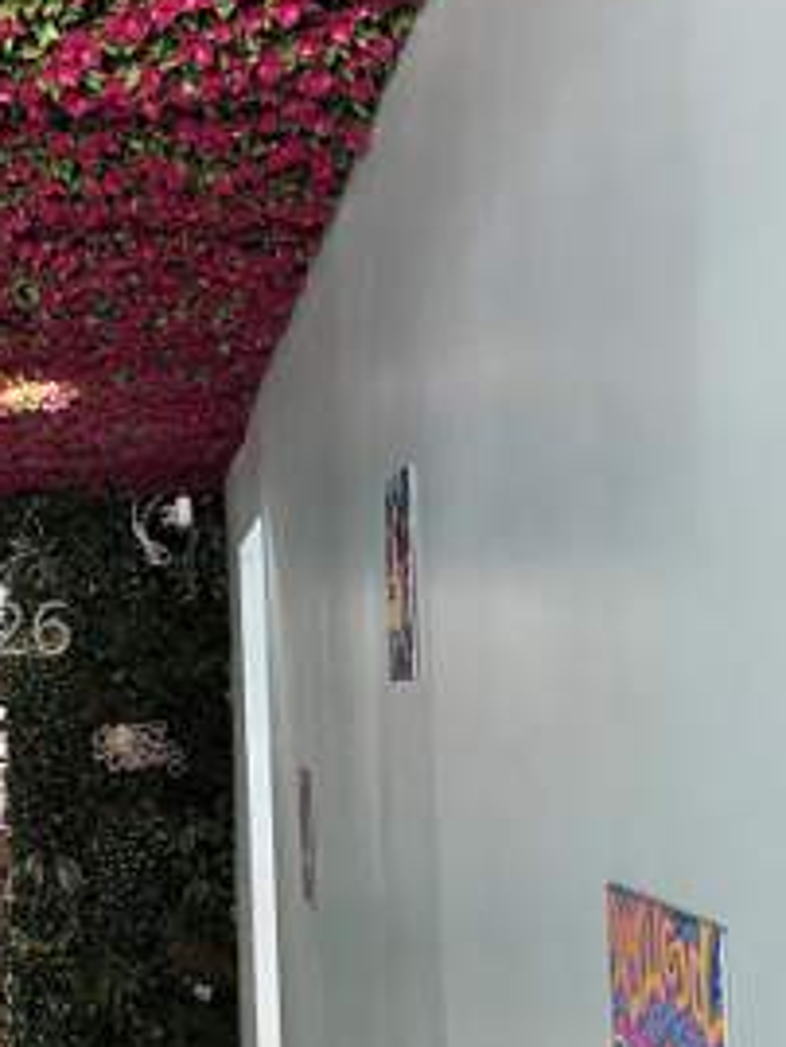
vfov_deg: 33.7
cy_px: 631
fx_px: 1724
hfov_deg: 24.4
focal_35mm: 57
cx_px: -19
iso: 800
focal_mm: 6.86
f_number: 1.78
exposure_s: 1/60
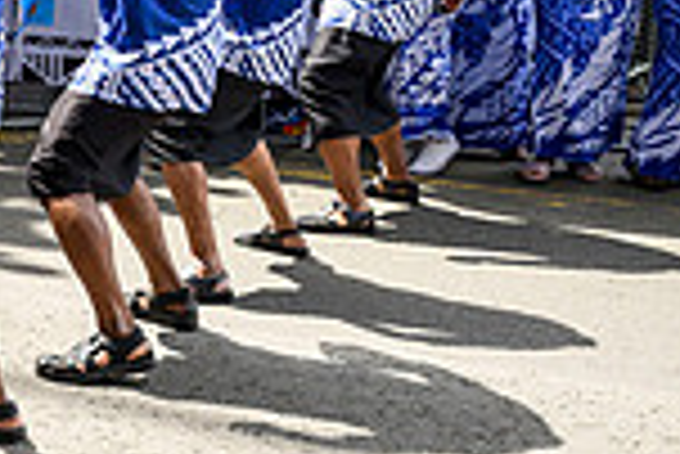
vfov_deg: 13.6
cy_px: 38
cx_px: -572
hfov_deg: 16.7
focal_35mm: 100
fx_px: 1891
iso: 500
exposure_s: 1/1000
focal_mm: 26
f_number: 4.5
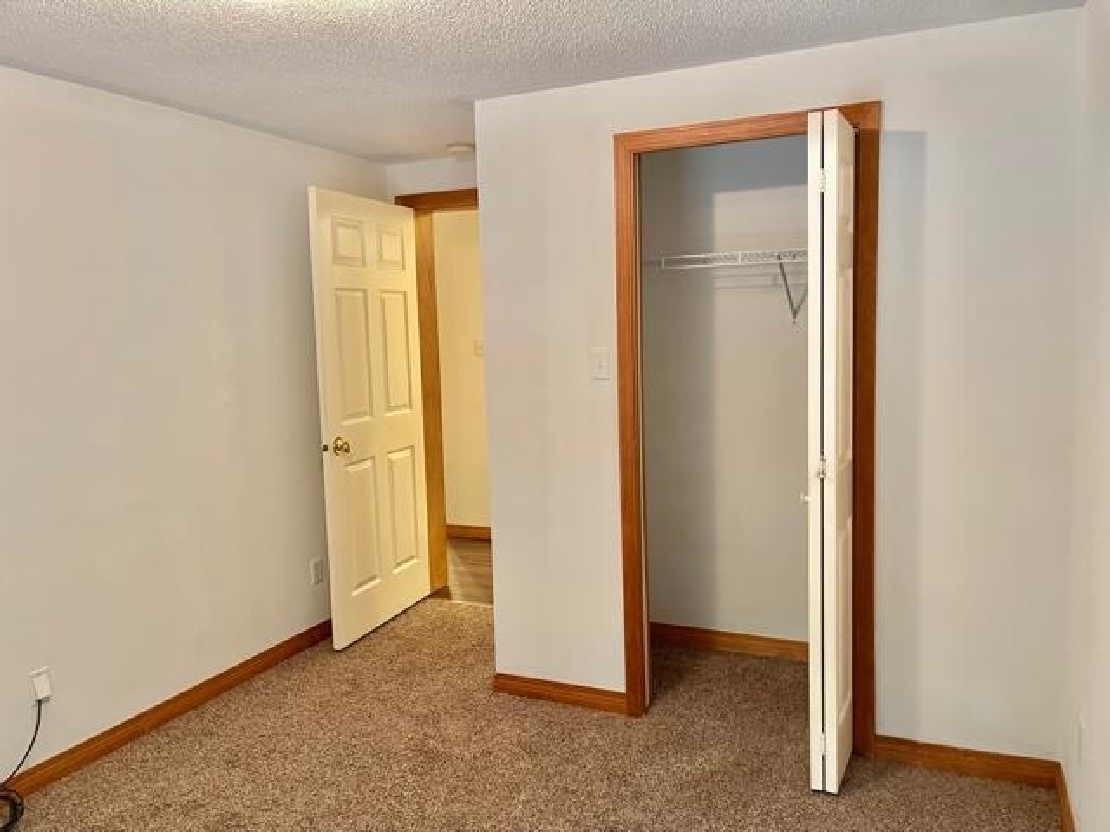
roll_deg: +1.6
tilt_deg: -7.4
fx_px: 834
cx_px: 555
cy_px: 416
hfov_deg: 67.3
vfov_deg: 53.1
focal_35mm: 26
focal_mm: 5.1
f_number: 1.6
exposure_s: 1/60
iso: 320
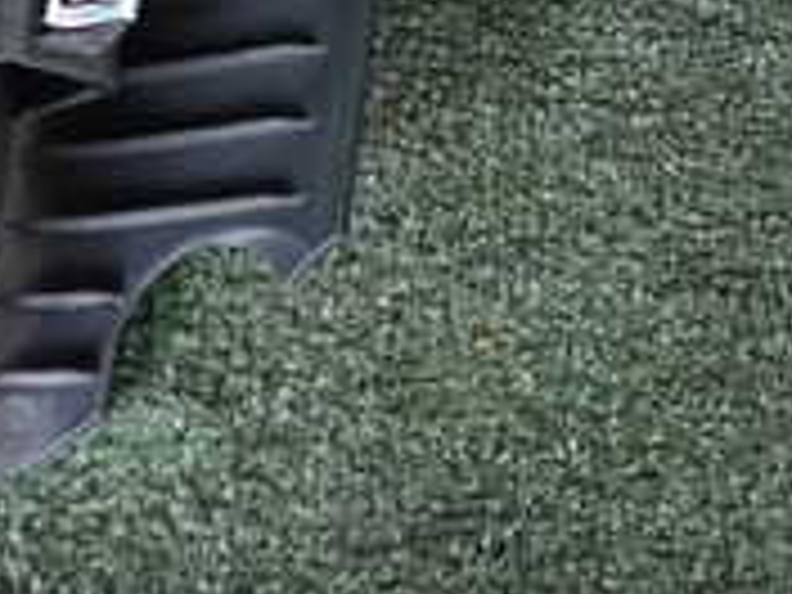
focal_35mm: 102
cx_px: 742
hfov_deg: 18.9
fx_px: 2334
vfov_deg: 13.5
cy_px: -360
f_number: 2.3
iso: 800
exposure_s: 1/20
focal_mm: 5.4
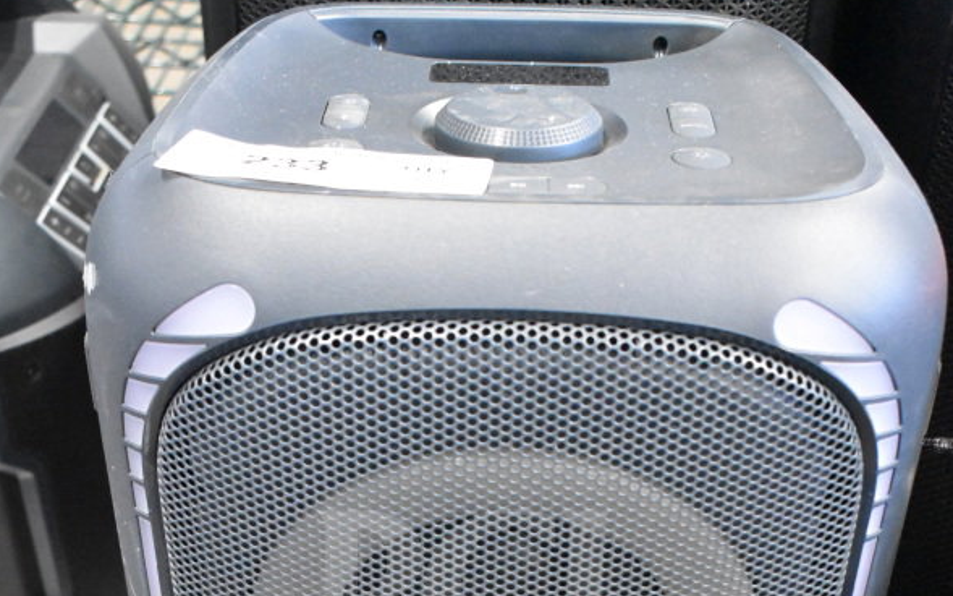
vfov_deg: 21.7
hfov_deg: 35.7
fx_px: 1480
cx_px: 463
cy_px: 639
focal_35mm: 57
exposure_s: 1/40
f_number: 4
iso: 9000
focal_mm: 24
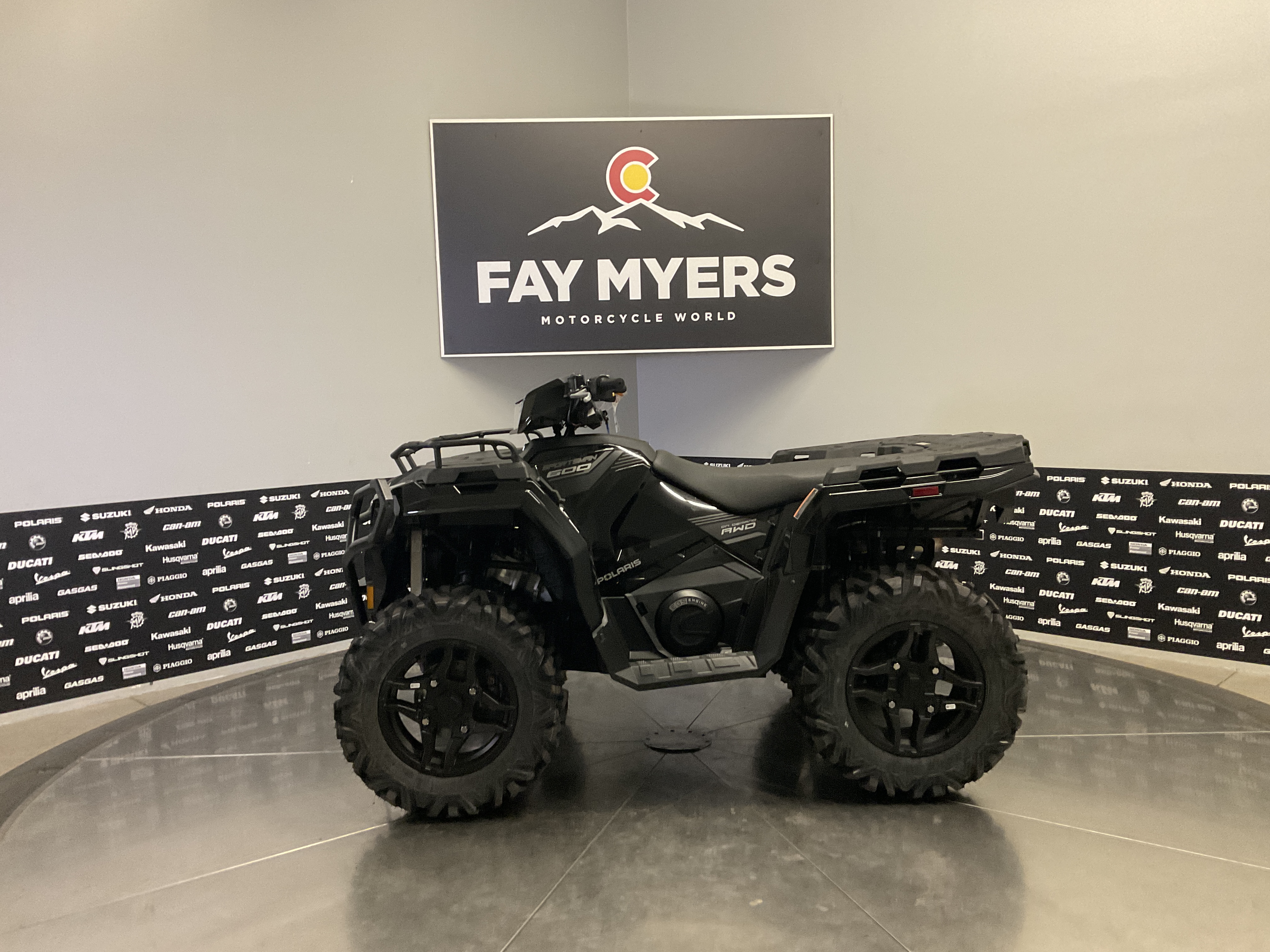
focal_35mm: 29
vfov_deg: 48.2
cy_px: 476
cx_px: 635
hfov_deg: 61.7
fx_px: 1064
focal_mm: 3
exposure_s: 1/60
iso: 200
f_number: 1.8
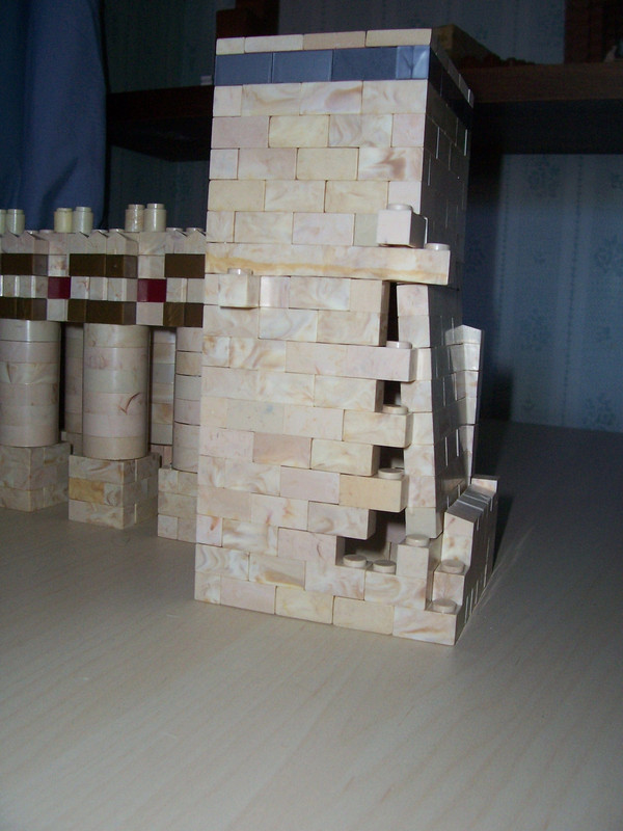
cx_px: 312
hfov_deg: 41.8
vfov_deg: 54.0
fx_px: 816
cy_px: 416
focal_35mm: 34
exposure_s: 1/60
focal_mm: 5.6
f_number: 2.7
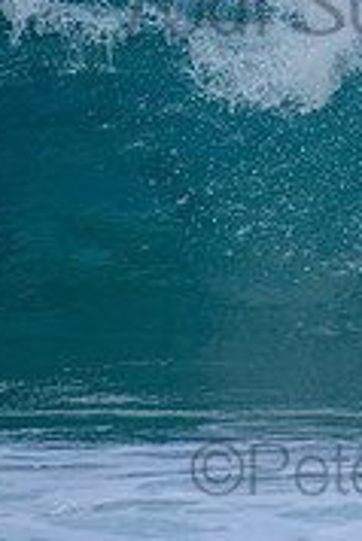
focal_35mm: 1629
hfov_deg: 0.8
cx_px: 426
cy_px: -35
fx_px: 24521
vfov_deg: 1.3
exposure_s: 1/2000
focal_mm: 500
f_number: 5.6
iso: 220
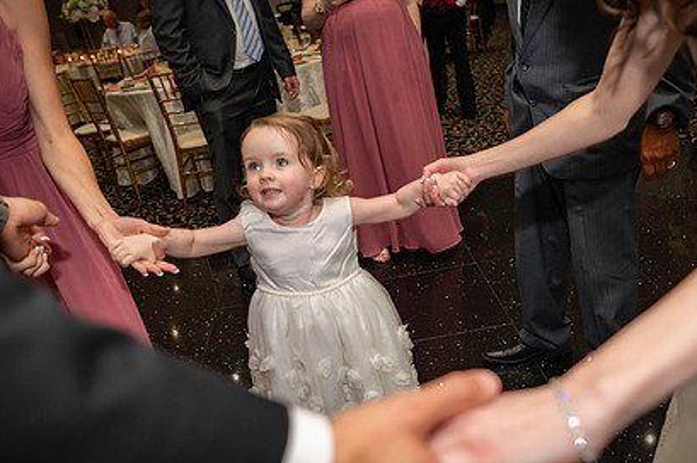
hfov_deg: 55.8
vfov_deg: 38.6
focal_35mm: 34
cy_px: 288
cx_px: 377
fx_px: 658
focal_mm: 24
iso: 800
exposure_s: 1/100
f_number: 2.8
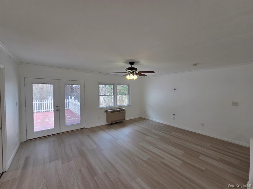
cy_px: 94
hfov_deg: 106.2
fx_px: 95
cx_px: 126
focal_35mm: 13
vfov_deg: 89.9
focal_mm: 2.2
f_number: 2.2
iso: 100
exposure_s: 1/120
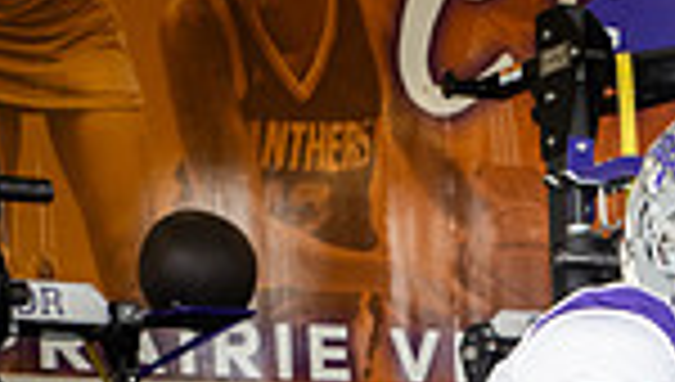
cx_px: 670
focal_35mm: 138
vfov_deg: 8.2
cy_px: 858
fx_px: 2474
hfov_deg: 15.3
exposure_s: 1/250
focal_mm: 44
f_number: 7.1
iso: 800
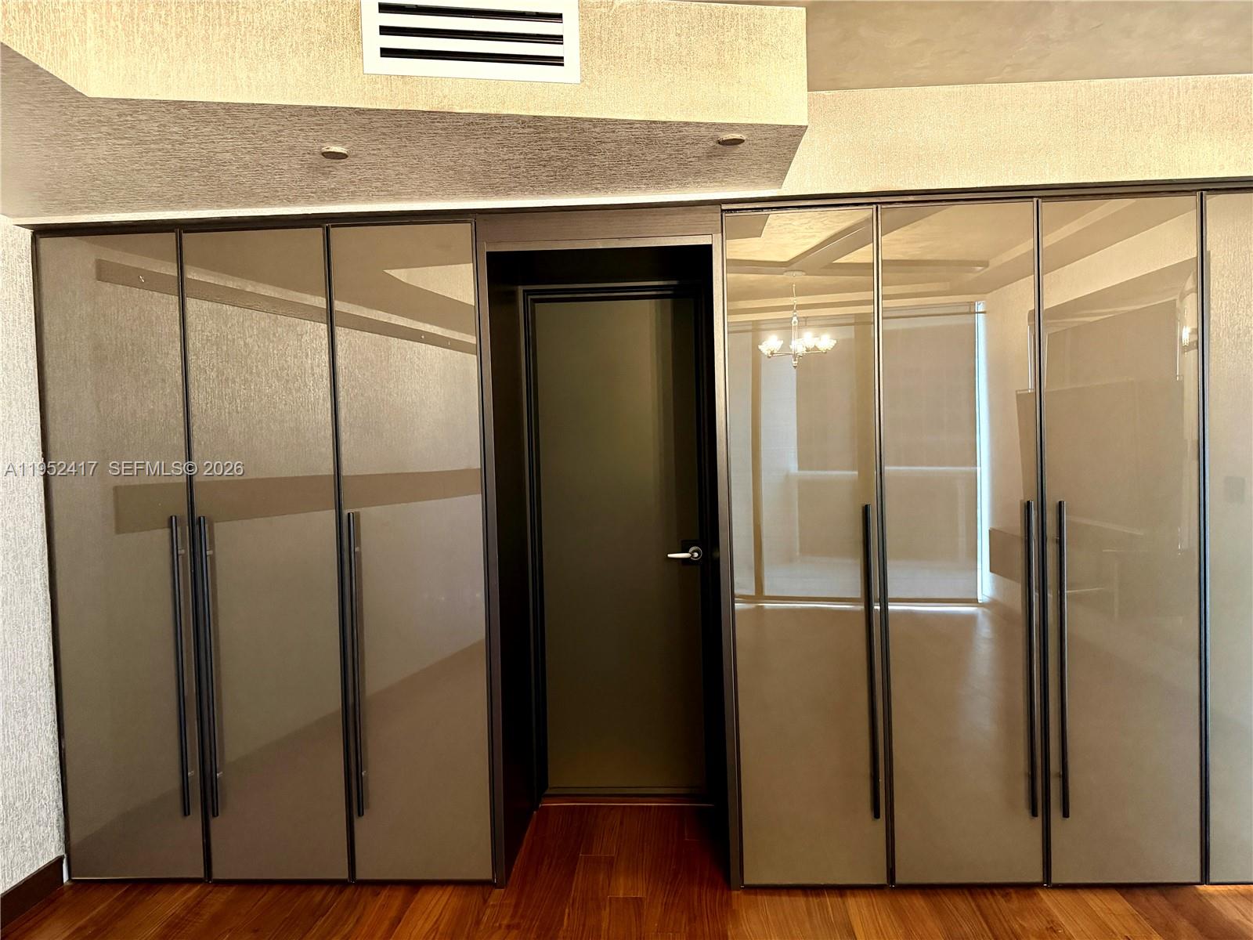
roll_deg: +1.6
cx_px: 626
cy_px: 470
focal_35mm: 24
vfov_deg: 56.8
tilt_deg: -1.7
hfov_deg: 71.6
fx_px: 869
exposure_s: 1/30
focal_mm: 6.76
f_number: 1.78
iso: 1000
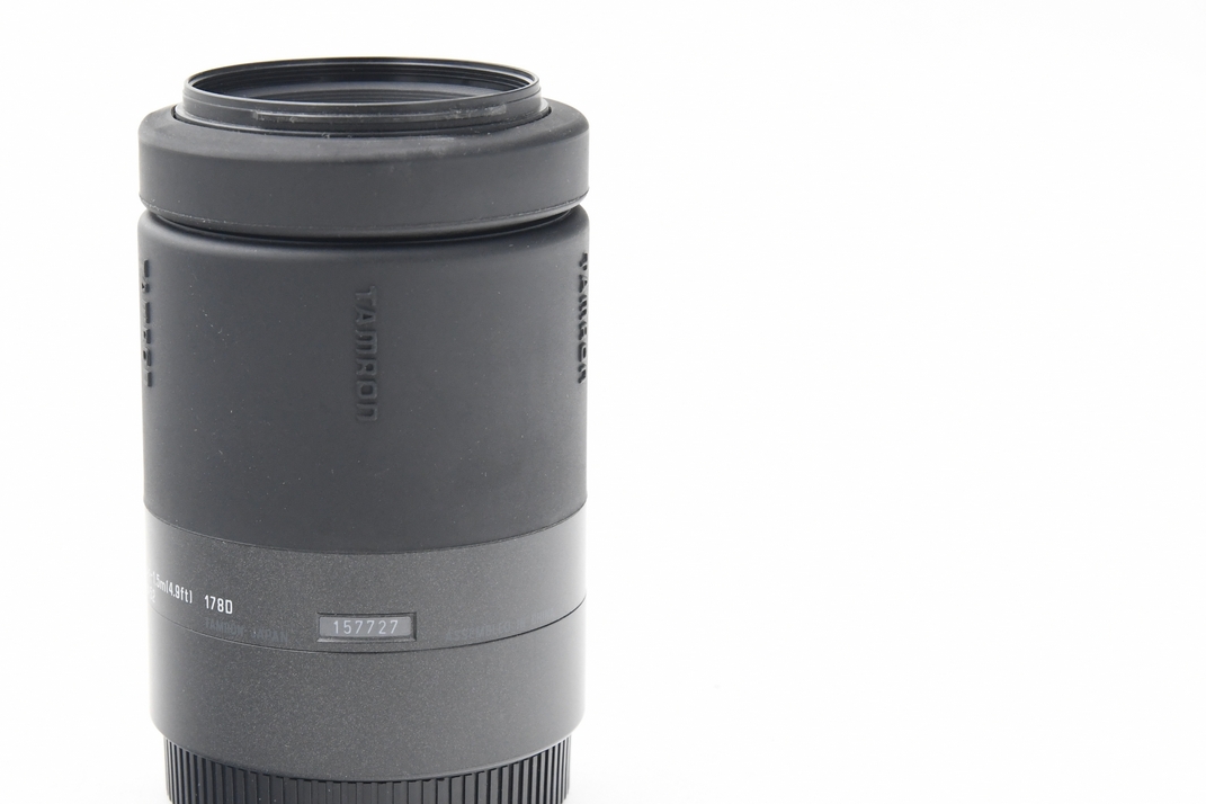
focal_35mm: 105
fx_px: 3517
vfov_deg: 13.0
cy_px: 448
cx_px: 368
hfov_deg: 19.4
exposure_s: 1/125
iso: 1600
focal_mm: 50
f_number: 7.1
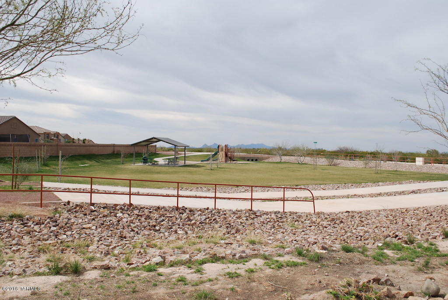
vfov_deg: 37.0
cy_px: 150
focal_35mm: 36
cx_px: 224
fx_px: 448
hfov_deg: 53.1
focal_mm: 24
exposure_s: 1/250
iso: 100
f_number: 9
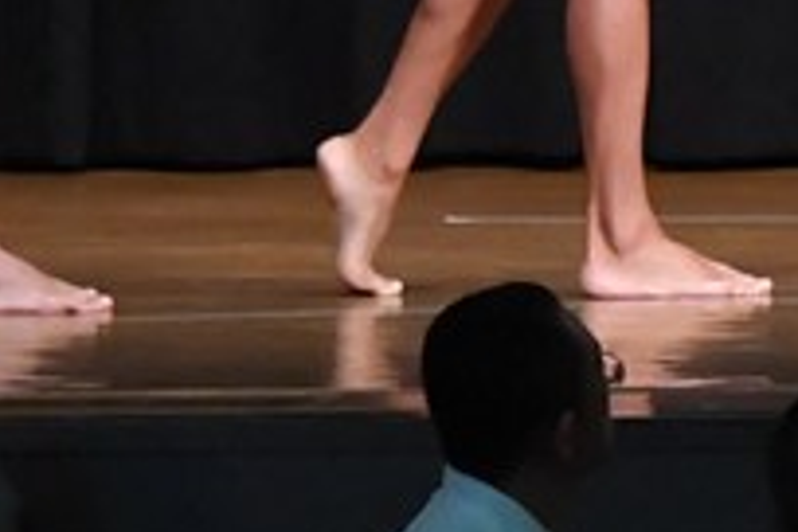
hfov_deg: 3.0
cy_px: -376
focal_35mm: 696
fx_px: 15427
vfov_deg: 2.0
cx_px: 1007
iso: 8000
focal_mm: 122
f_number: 5.6
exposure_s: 1/400
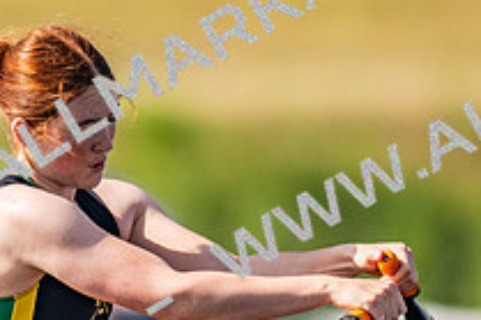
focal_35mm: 2498
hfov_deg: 0.8
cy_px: 318
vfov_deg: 0.5
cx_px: 41
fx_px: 33349
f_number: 4
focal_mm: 600
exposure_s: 1/2500
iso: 180
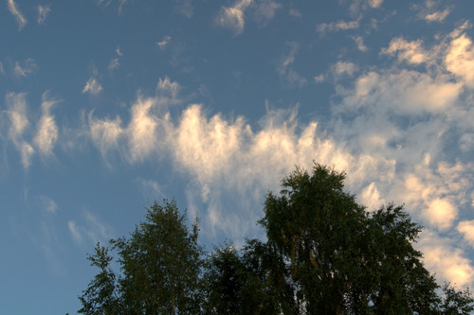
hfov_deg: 53.1
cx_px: 237
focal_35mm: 36
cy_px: 158
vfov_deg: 36.8
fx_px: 474
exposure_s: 1/60
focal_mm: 24
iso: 200
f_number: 8
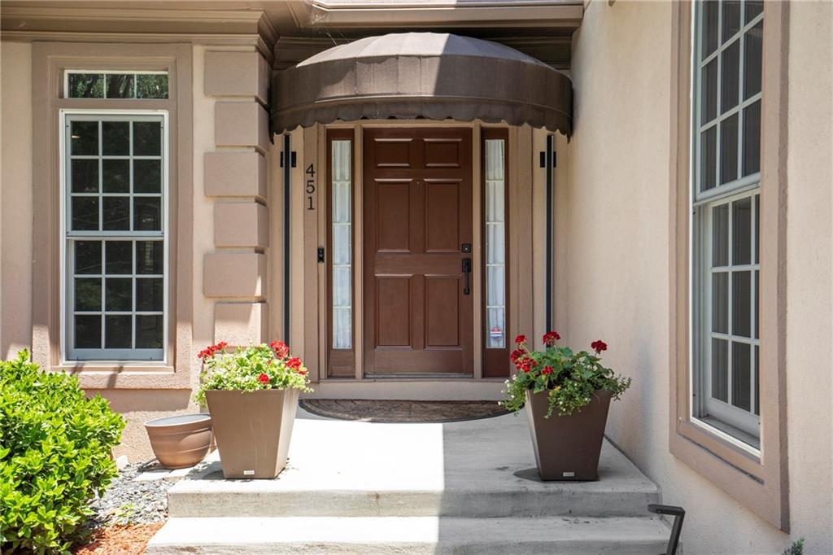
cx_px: 416
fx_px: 810
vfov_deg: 37.8
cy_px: 278
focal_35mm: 35
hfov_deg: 54.4
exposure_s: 1/320
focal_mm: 35
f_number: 8
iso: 500
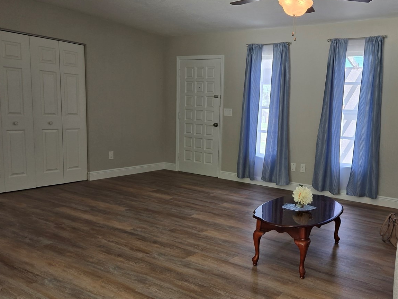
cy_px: 166
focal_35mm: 32
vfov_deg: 44.1
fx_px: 368
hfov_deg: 55.7
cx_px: 264
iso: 50
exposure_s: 1/120
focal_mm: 5.4
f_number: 1.8
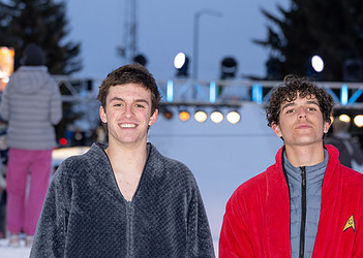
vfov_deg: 7.8
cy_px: 212
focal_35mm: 184
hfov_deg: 10.9
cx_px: 219
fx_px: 1895
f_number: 4.5
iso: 640
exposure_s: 1/200
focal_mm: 92
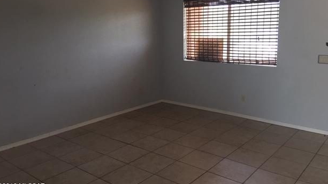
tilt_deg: -6.4
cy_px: 69
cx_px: 165
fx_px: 287
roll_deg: -0.4
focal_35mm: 33
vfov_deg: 35.5
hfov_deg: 59.5
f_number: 2.2
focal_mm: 4.15
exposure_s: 1/15
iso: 32
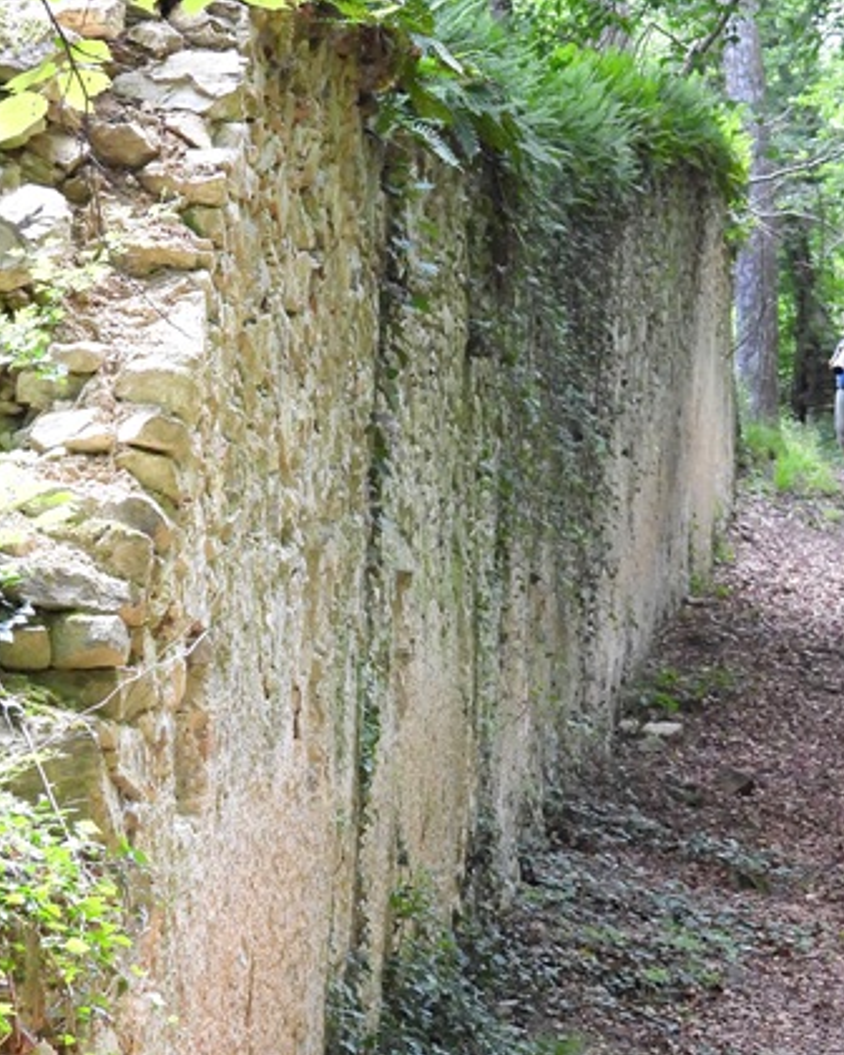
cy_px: 520
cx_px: 588
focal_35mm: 158
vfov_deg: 12.2
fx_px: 4933
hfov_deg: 9.8
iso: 360
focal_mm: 15.2
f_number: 4
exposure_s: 1/60
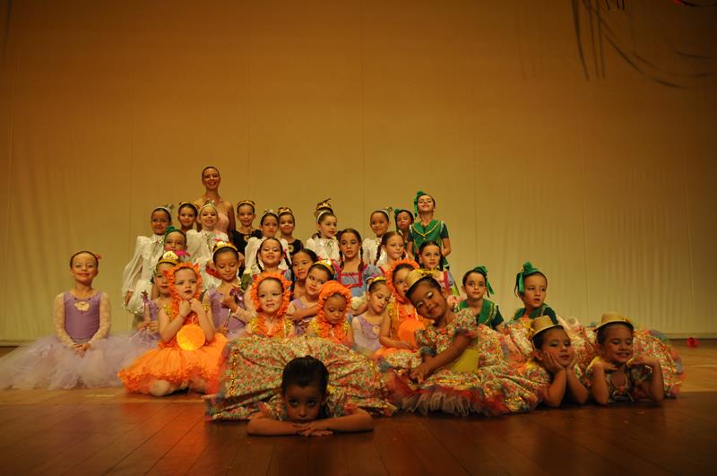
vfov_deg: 43.5
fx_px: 597
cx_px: 358
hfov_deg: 62.0
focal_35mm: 30
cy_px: 238
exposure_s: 1/100
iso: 400
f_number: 5
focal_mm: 20
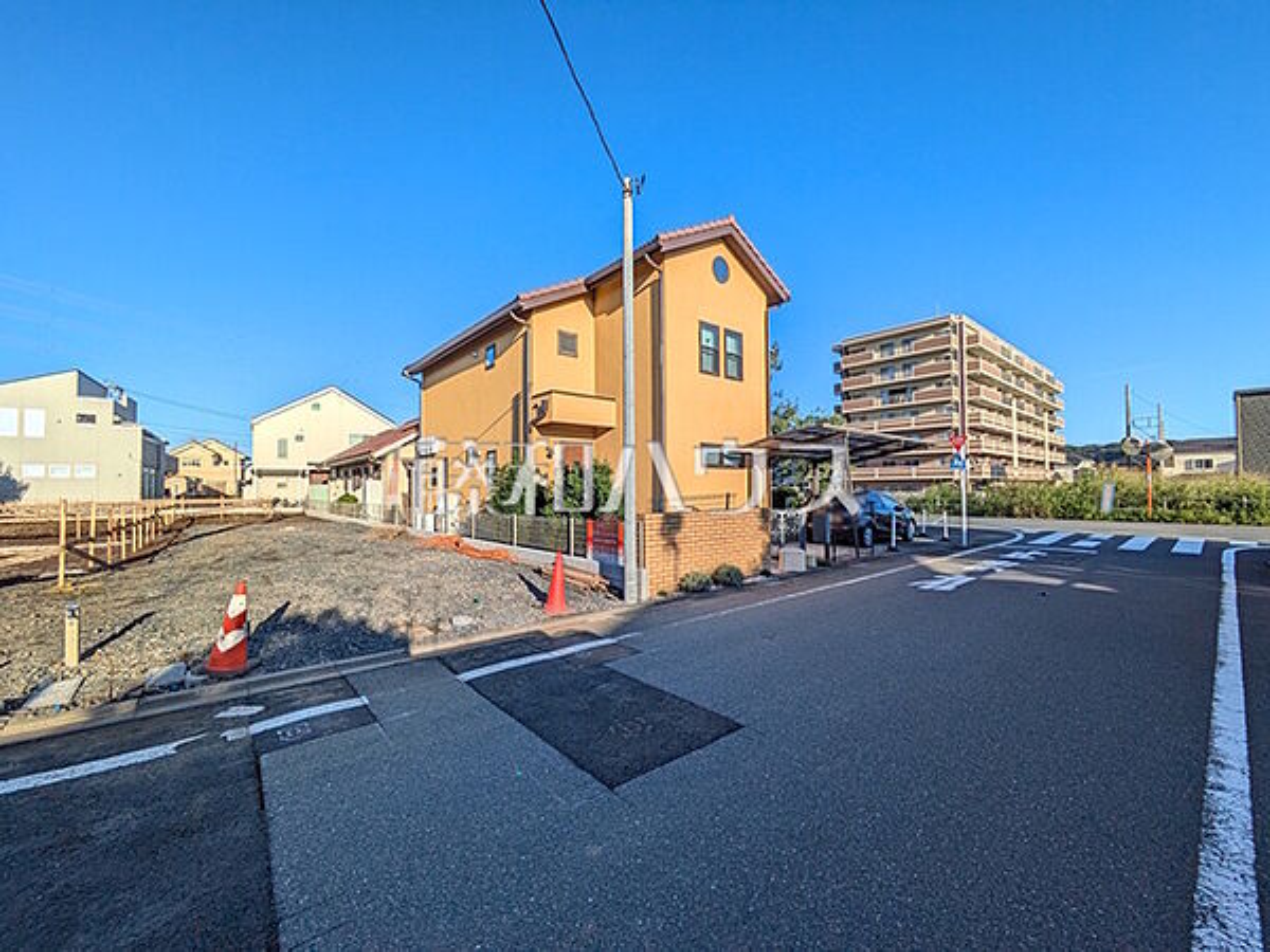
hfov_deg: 102.1
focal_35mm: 14
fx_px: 514
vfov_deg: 85.7
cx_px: 635
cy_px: 476
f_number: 2.2
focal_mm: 1.83
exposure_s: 1/2137
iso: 49
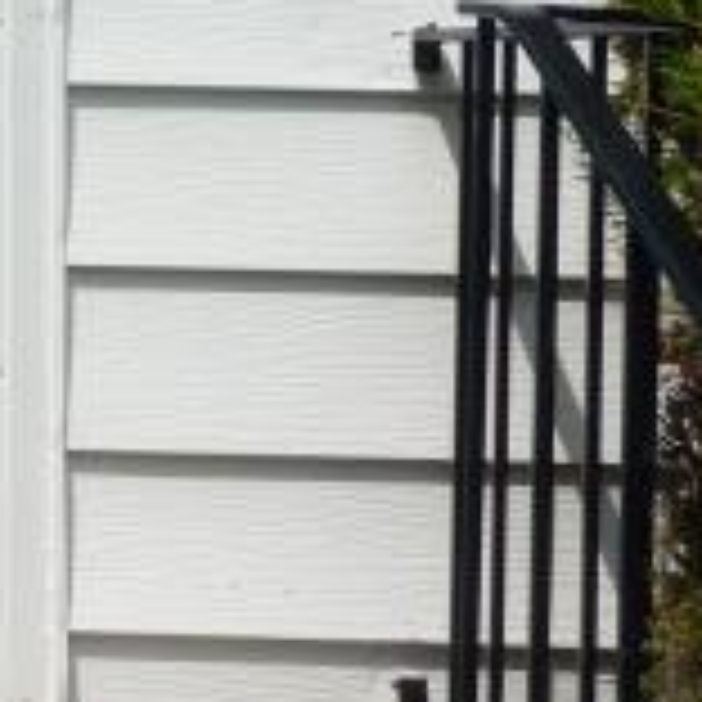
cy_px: -238
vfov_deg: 15.2
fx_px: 2501
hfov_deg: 14.2
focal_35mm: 109
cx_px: -544
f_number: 3.4
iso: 100
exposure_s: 1/800
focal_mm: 5
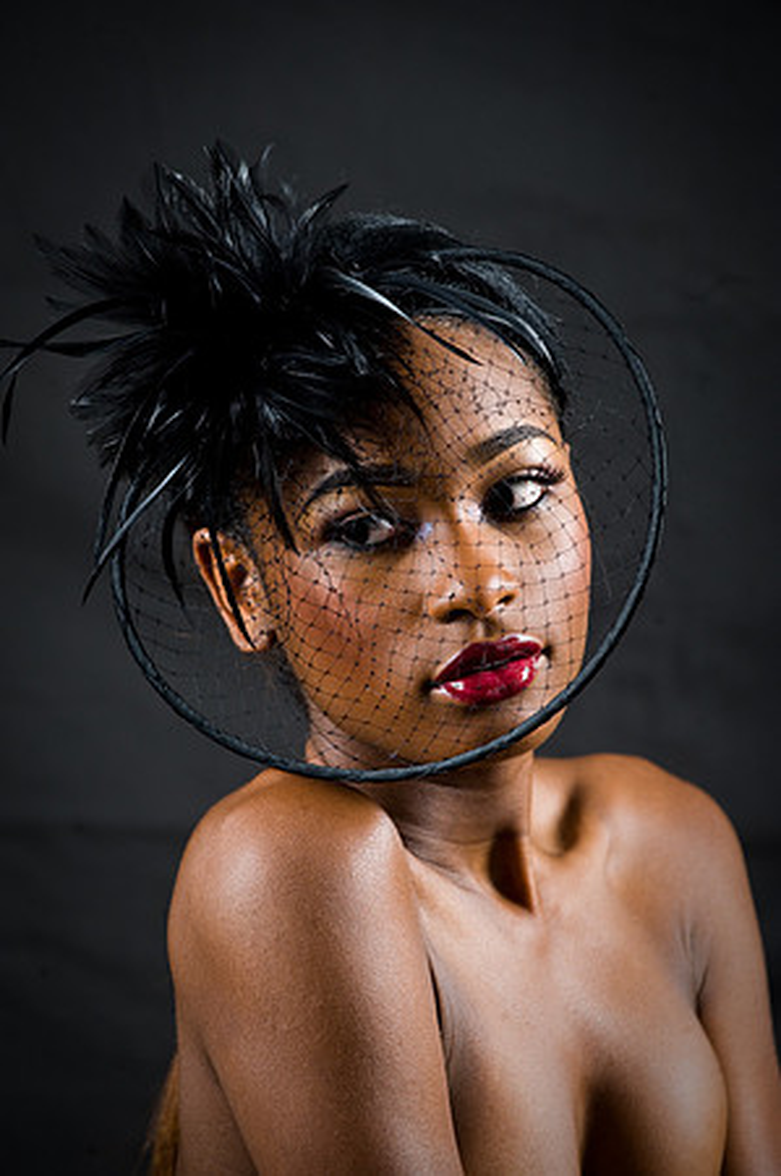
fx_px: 6523
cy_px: 588
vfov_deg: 10.3
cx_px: 390
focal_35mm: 200
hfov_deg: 6.9
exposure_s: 1/125
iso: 320
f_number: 5.6
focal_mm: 200
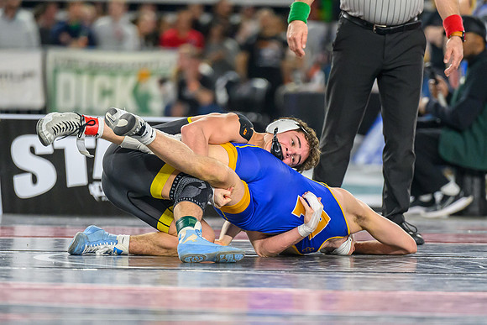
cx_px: 285
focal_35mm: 361
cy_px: 250
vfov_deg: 3.8
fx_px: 4879
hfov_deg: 5.7
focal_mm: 200
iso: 2500
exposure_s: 1/800
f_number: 2.8
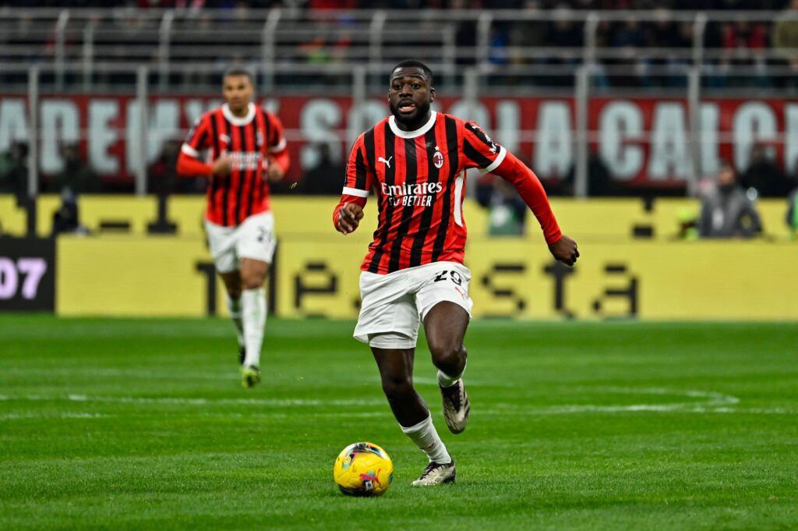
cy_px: 266
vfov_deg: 3.4
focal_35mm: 400
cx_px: 399
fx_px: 8859
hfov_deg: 5.2
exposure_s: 1/1000
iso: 2000
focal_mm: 400
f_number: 4.5
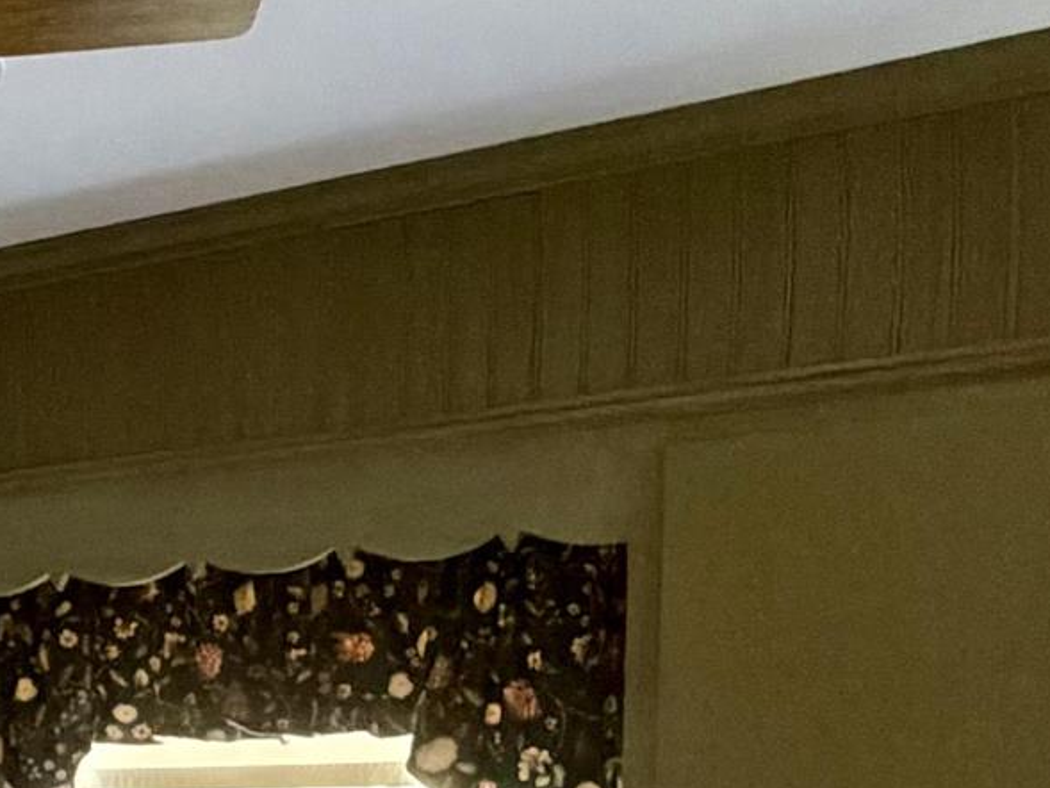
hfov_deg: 20.6
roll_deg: -0.3
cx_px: -720
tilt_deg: -3.2
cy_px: 923
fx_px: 2215
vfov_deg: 19.1
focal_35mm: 73
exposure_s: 1/60
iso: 800
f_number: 2.2
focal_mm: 2.22
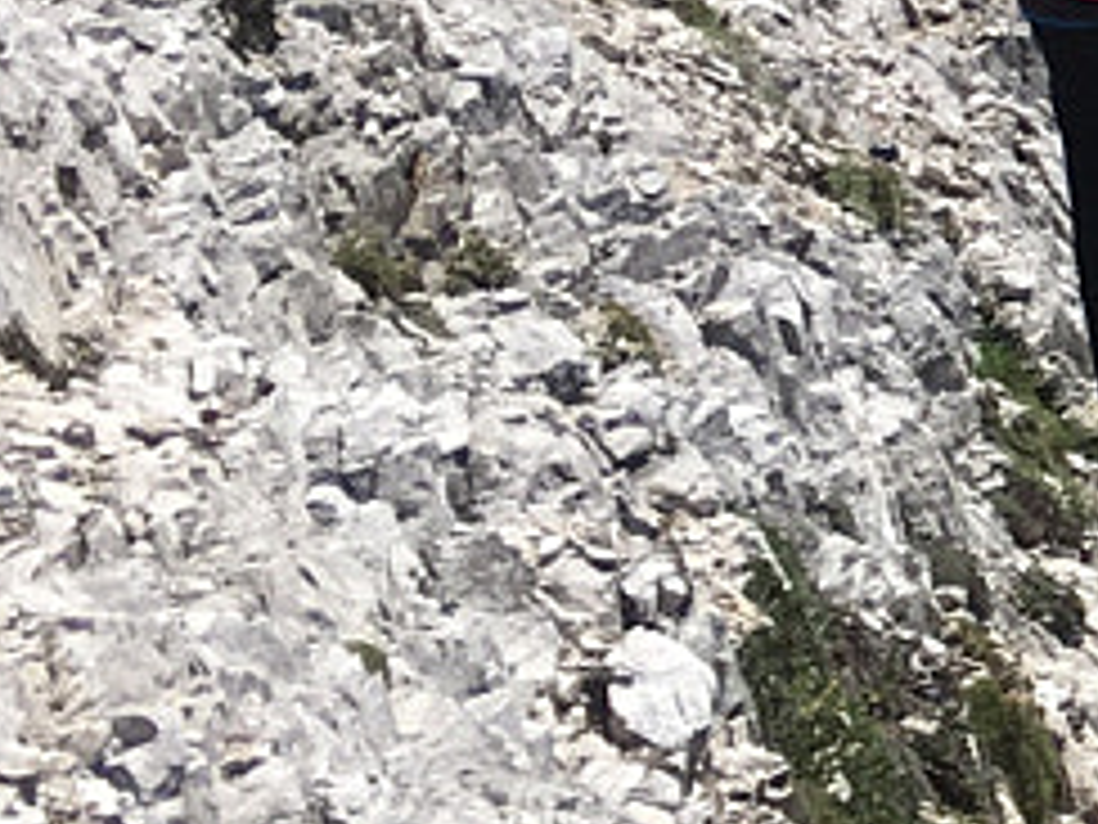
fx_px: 6027
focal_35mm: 190
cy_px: -50
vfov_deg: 7.8
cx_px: 3420
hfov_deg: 8.5
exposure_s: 1/2262
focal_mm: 4.15
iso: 25
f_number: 2.2
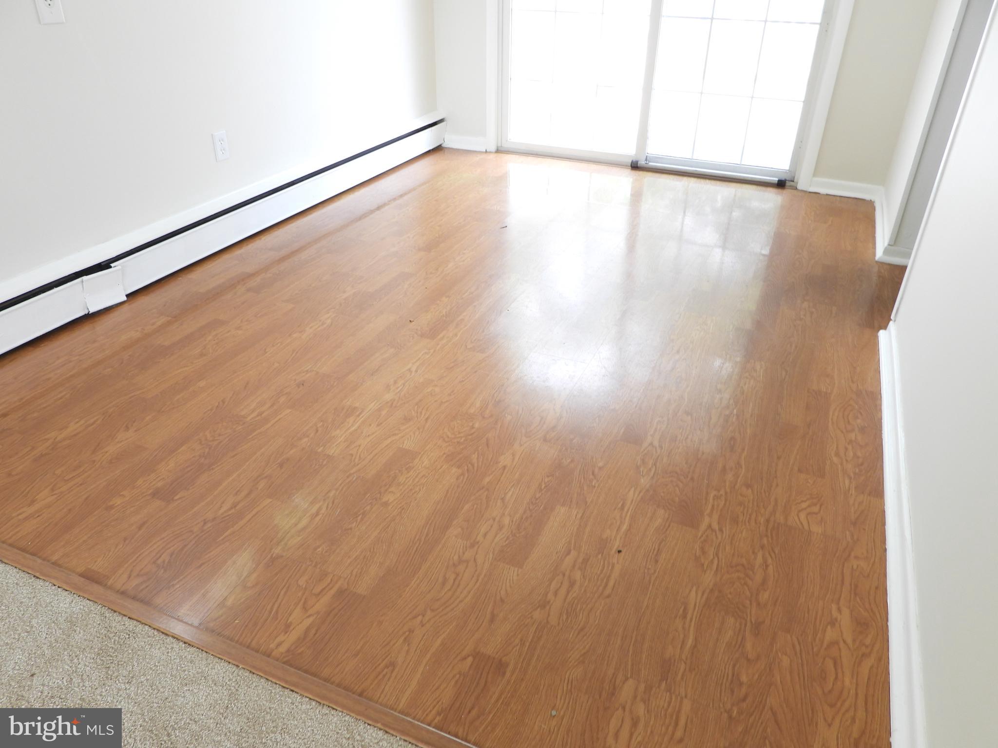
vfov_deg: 56.8
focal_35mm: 24
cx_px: 499
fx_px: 692
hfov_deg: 71.6
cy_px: 374
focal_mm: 4.3
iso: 100
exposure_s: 1/50
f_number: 2.8
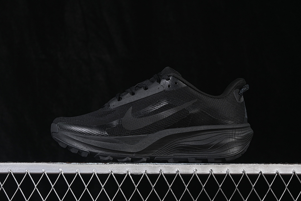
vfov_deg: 18.2
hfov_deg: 27.0
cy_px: 100
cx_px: 150
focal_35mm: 75
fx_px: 627
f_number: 6.3
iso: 160
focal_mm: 50
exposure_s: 1/50
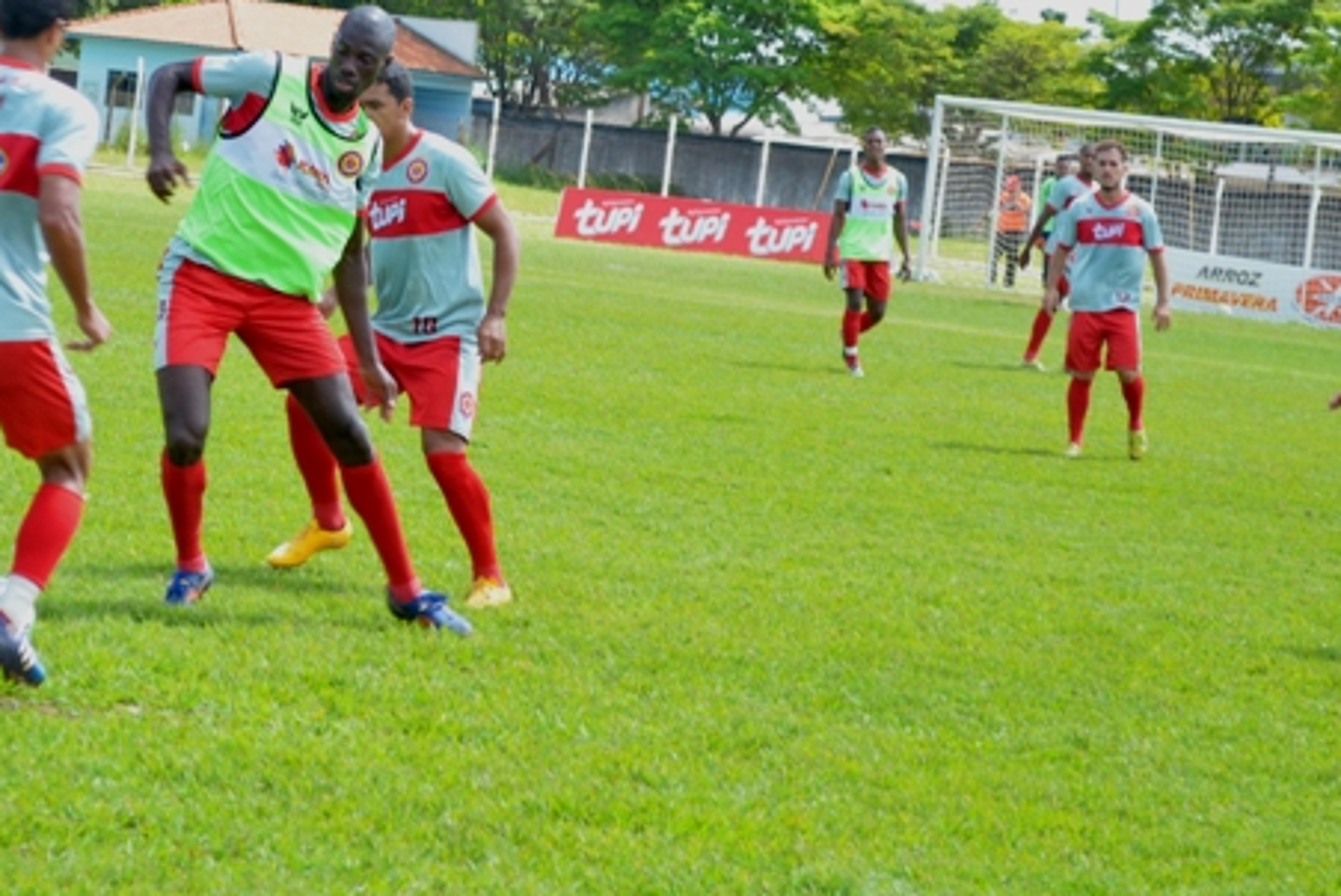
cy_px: 269
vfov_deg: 11.7
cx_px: 650
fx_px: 4350
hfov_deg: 17.5
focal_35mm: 117
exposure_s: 1/200
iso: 200
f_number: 5.6
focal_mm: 55
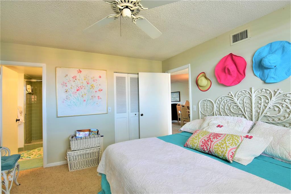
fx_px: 133
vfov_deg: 72.0
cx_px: 146
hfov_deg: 95.0
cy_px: 97
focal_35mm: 16
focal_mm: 11
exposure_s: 1/25
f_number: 8
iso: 400
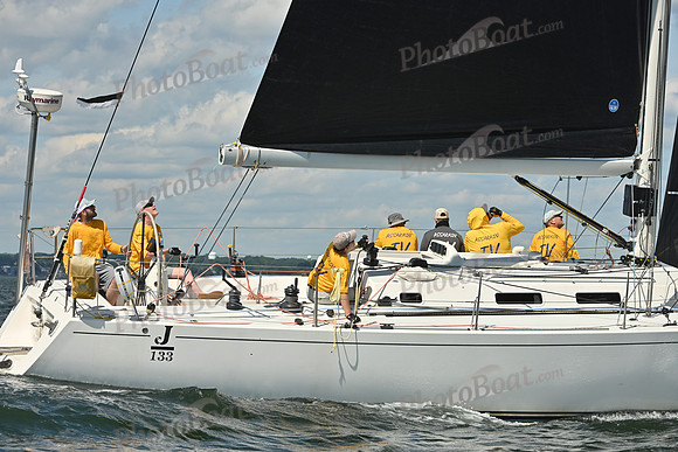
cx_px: 339
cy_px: 226
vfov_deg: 10.2
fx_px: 2543
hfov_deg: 15.2
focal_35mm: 135
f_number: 10
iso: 250
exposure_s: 1/1250
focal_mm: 135
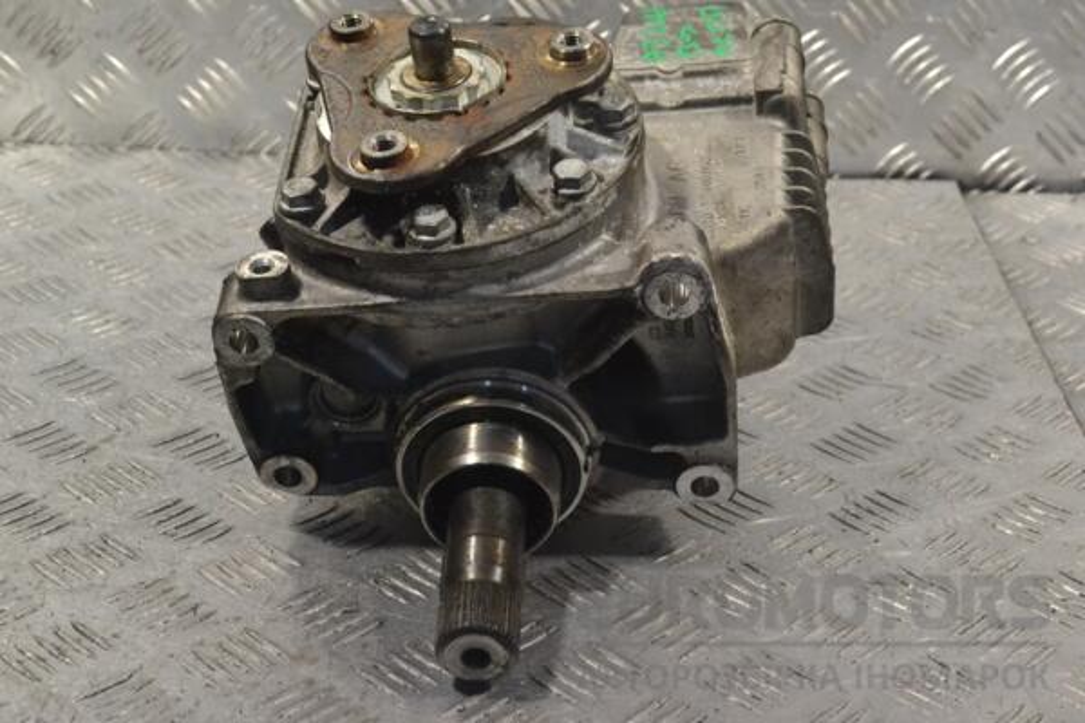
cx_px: 542
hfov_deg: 29.2
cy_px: 362
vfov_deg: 19.7
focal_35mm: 69
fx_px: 2079
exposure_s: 1/400
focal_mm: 46
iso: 3200
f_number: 8
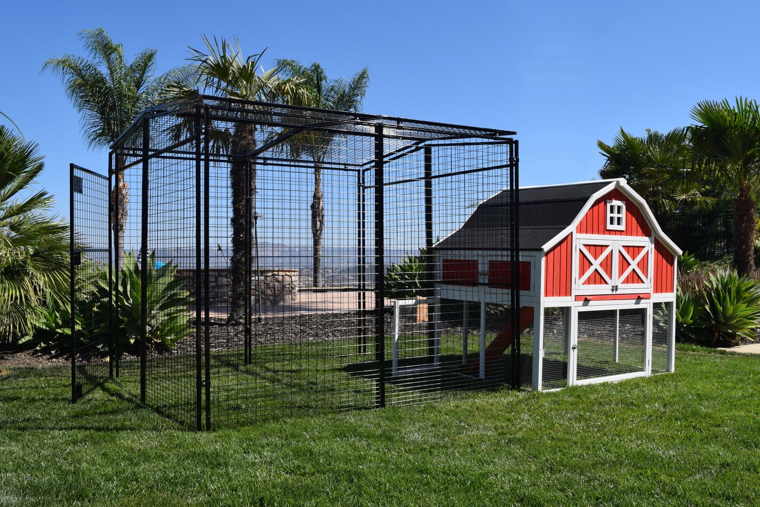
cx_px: 380
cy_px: 254
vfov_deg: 38.4
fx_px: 728
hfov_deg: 55.1
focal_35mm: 34
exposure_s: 1/400
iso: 200
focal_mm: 23
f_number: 10
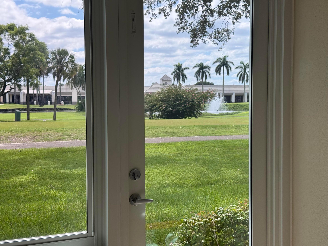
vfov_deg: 30.3
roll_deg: +0.3
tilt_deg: -2.8
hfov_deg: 39.7
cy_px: 123
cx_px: 164
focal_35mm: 48
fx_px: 455
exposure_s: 1/2762
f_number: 1.78
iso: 80
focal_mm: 6.76
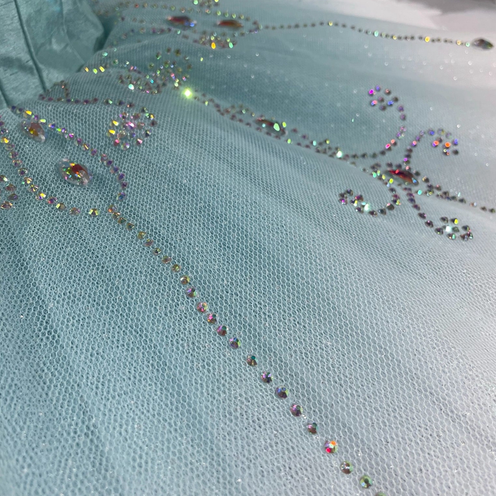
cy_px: 206
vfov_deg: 52.3
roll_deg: +3.1
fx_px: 503
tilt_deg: -28.4
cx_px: 250
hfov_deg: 52.5
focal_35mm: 31
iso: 32
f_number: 1.6
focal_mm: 4.2
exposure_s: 1/606
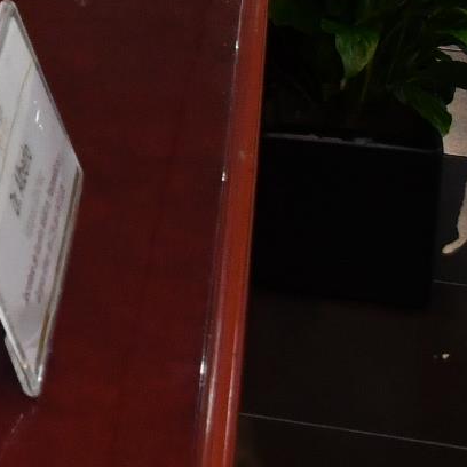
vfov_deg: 9.4
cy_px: -449
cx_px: -640
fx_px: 2656
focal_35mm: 174
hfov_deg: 9.1
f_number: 5.6
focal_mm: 20
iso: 1000
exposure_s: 1/100
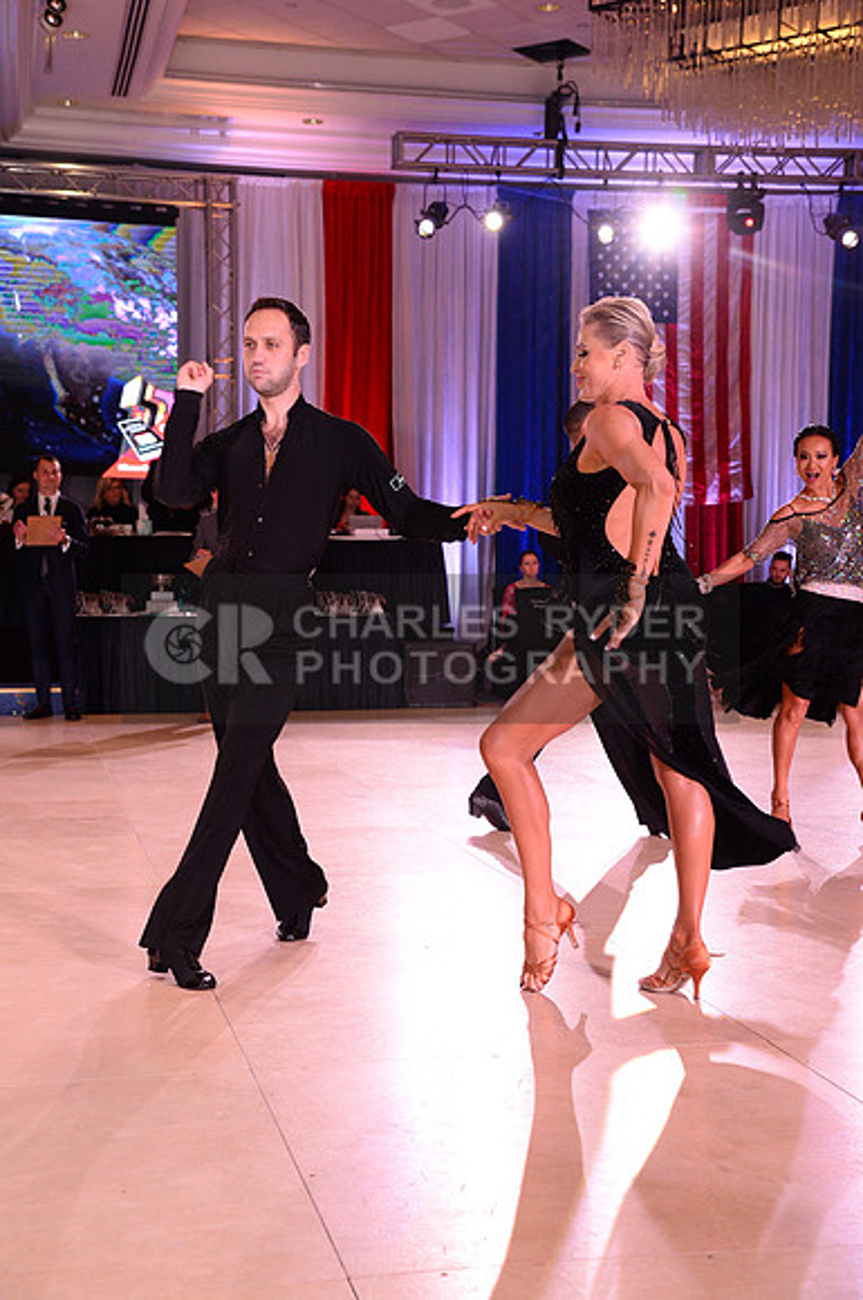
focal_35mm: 58
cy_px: 650
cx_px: 432
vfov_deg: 34.5
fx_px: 2092
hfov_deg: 23.3
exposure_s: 1/250
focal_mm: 58
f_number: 5.6
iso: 2500
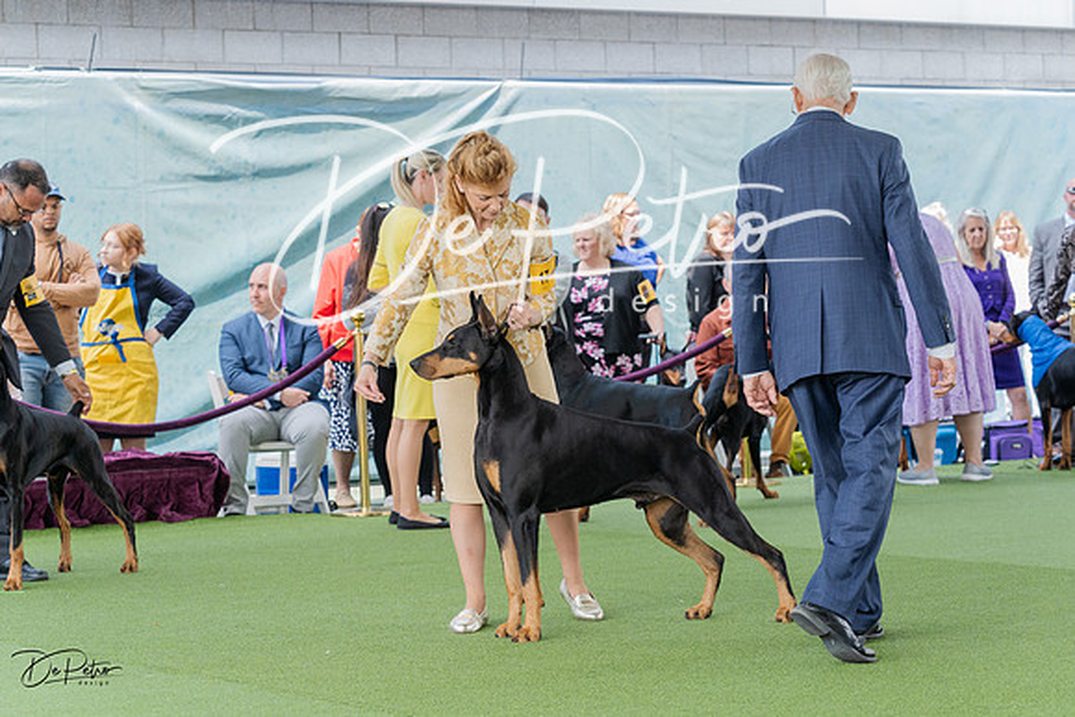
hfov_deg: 21.9
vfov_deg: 14.7
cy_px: 358
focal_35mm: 93
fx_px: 2782
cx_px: 538
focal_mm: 91
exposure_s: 1/1000
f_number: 5
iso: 2000
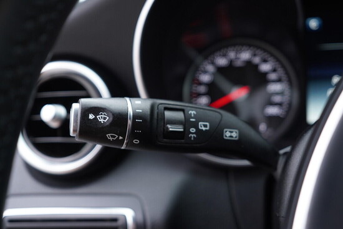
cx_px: 172
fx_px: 343
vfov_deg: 36.9
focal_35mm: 36
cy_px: 114
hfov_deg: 53.1
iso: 250
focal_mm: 24
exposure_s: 1/40
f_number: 2.8
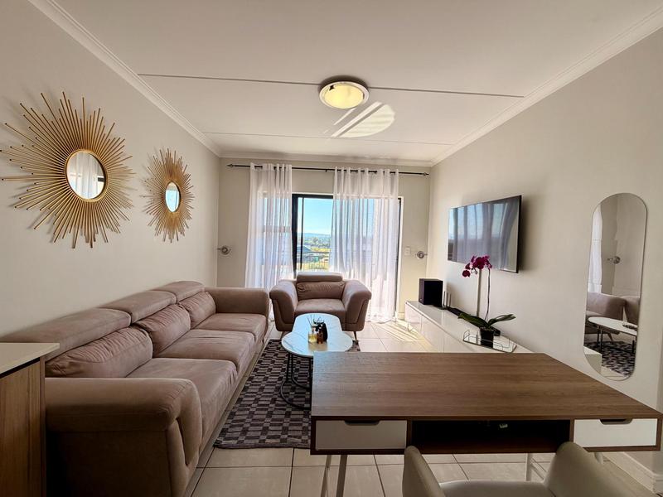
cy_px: 248
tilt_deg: -1.4
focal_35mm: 14
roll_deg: -1.3
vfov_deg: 85.7
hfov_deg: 102.1
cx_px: 332
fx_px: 268
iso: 25
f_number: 2.2
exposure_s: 1/100
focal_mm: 2.22
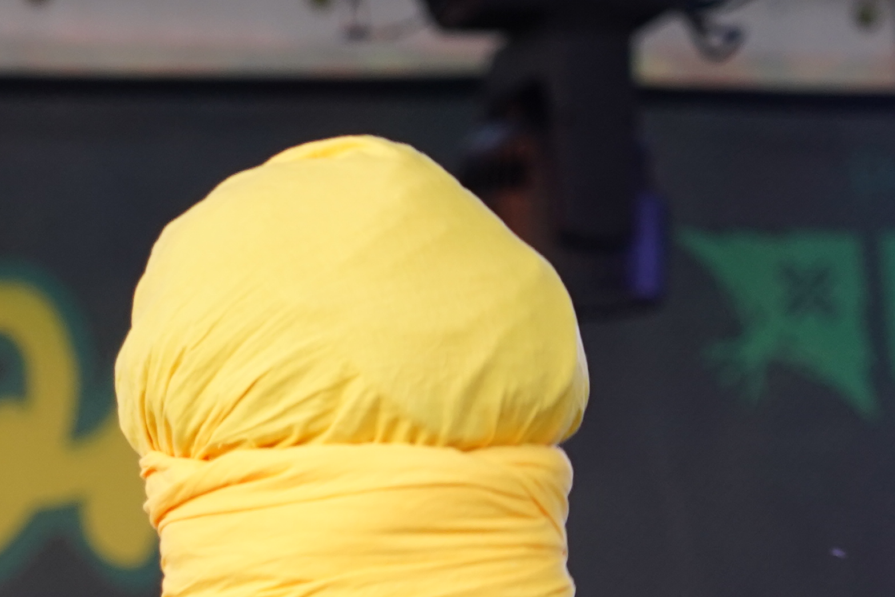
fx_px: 9994
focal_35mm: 402
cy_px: 736
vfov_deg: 3.4
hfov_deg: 5.1
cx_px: -29
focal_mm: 105
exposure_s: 1/160
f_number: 4
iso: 1000
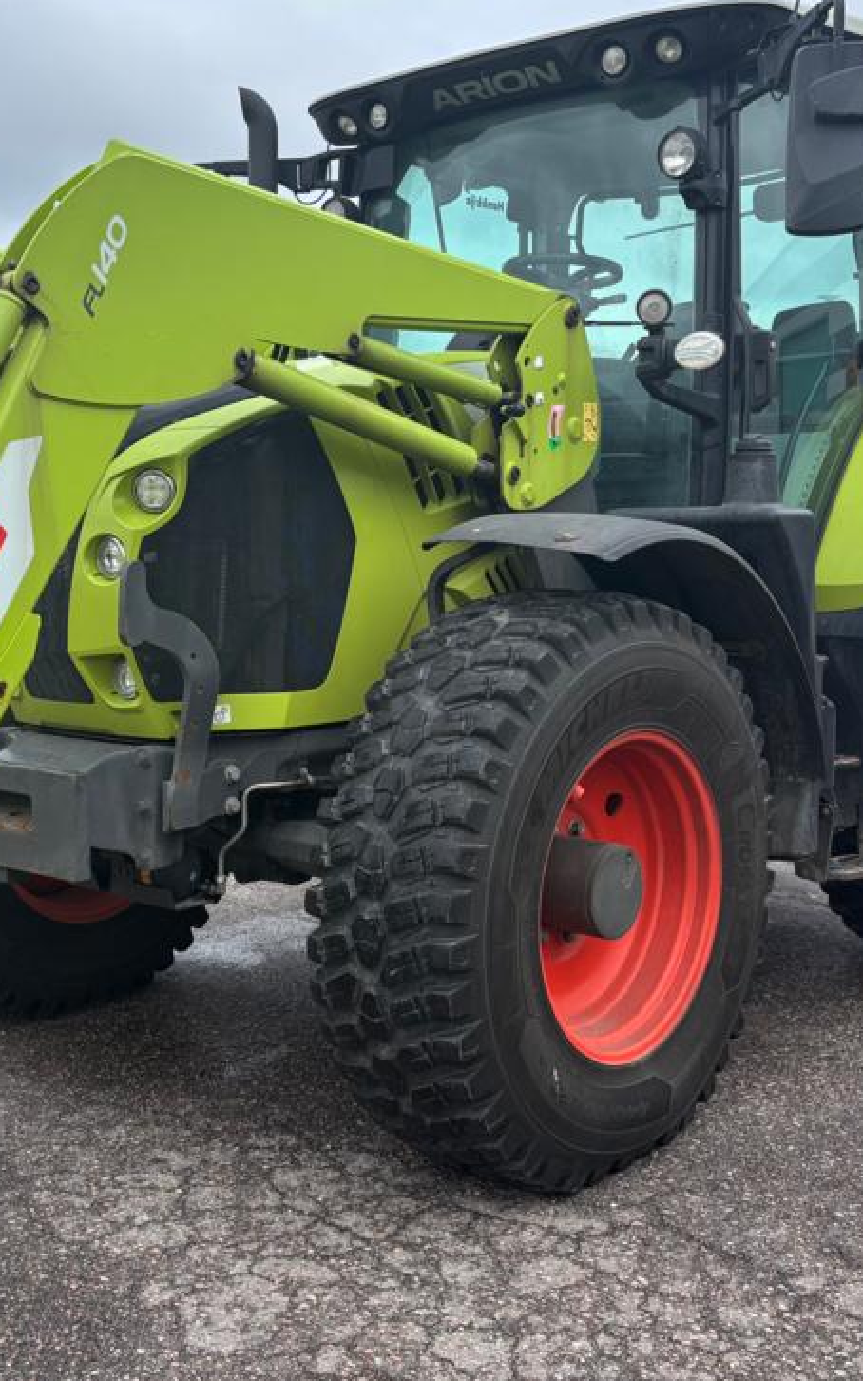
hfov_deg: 30.4
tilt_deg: -5.5
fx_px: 1580
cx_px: 299
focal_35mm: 42
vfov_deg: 47.2
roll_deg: +1.9
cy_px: 647
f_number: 1.6
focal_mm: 5.96
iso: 50
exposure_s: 1/693
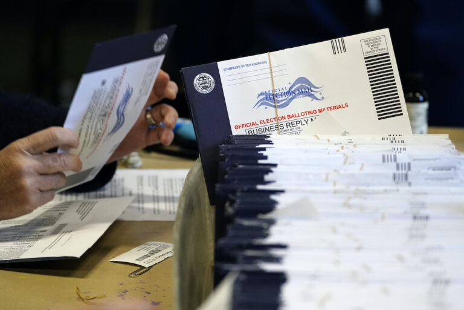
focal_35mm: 196
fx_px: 2526
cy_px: 155
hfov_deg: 10.5
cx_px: 232
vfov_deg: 7.0
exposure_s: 1/250
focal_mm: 196
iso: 6400
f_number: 5.6
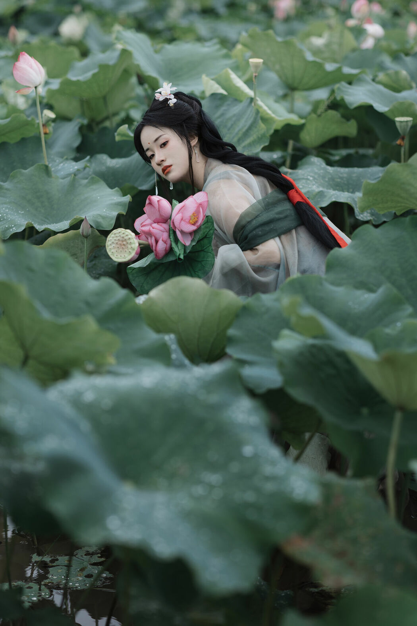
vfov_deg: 23.9
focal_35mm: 85
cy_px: 313
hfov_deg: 16.1
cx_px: 208
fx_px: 1477
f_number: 2.2
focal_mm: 85
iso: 100
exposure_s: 1/800
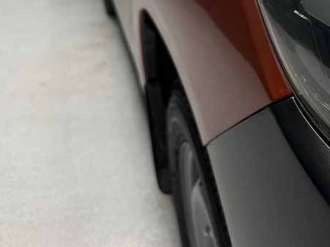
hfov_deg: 32.6
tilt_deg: -15.5
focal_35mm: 54
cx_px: 333
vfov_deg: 25.9
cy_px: 13
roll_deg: +2.0
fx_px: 515
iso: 200
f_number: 1.78
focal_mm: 6.76
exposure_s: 1/100
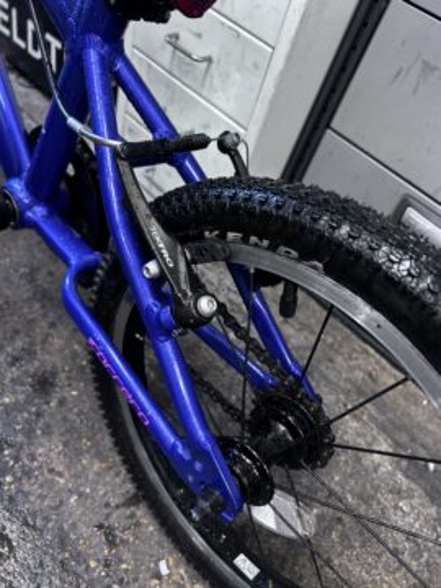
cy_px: 294
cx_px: 220
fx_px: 442
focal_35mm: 26
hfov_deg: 53.1
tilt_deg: -45.1
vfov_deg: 67.3
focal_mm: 5.7
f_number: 1.5
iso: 100
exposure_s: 1/50
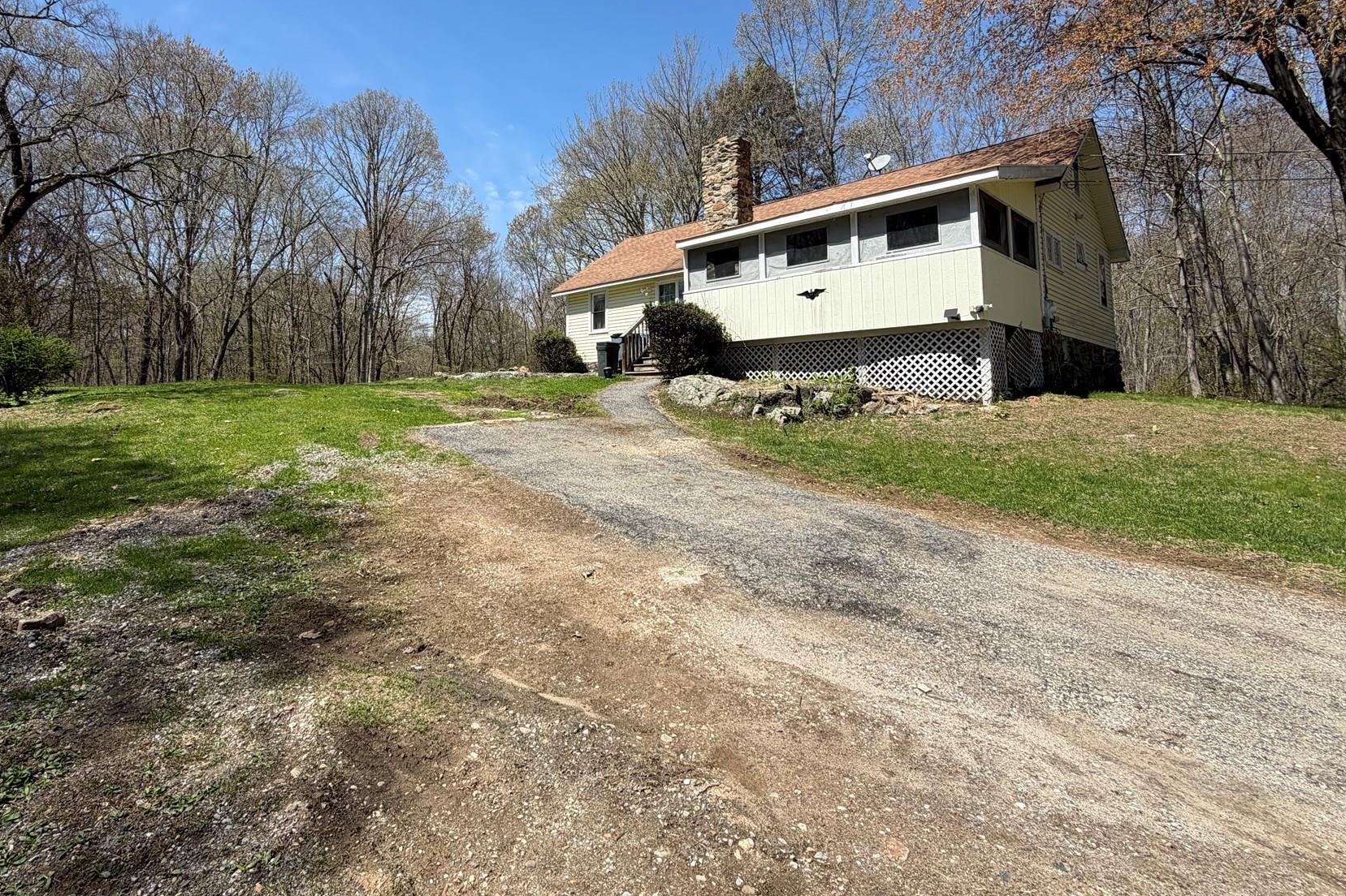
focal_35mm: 18
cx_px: 591
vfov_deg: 66.7
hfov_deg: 89.6
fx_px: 673
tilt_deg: +4.6
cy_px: 355
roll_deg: +0.5
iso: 25
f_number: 2.2
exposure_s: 1/770
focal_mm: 2.22
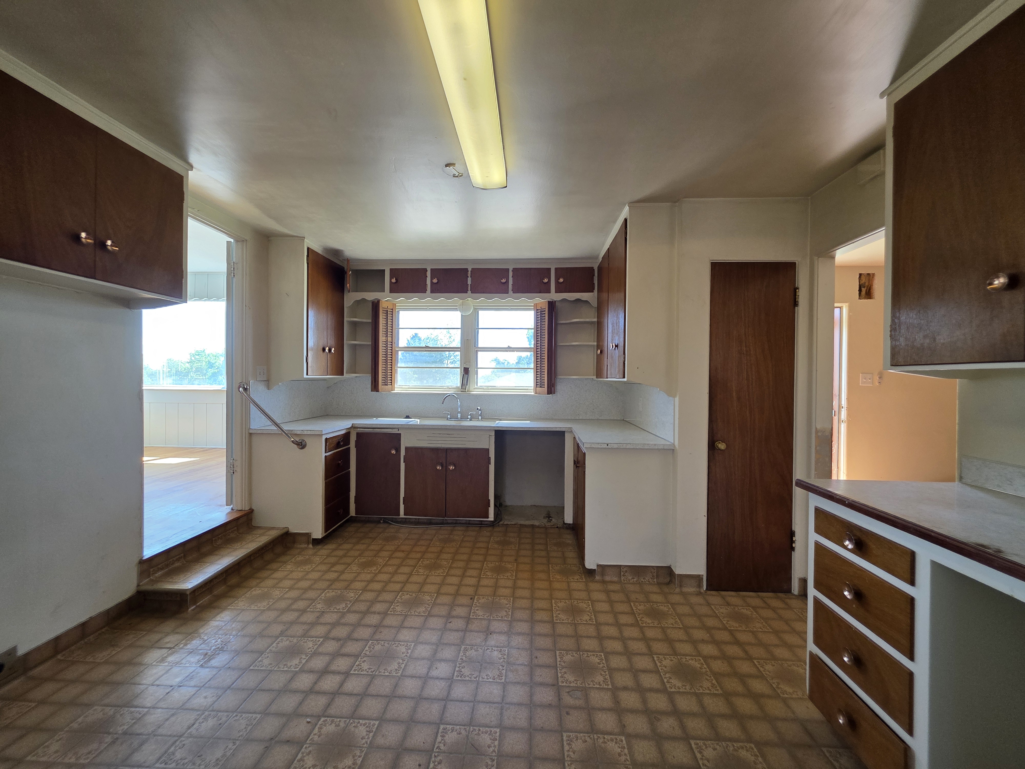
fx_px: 385
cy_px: 384
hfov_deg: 106.2
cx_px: 512
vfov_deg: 89.9
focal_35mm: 13
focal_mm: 2.2
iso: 100
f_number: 1.9
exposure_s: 1/120
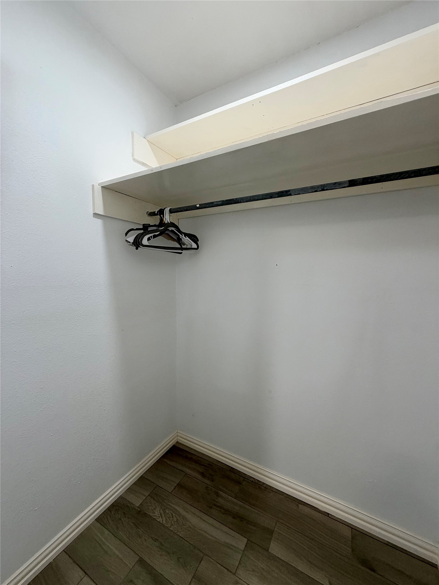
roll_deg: -1.9
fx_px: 237
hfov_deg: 85.7
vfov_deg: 102.1
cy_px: 292
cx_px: 220
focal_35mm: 14
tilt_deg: -5.0
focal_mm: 2.22
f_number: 2.2
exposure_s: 1/120
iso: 200
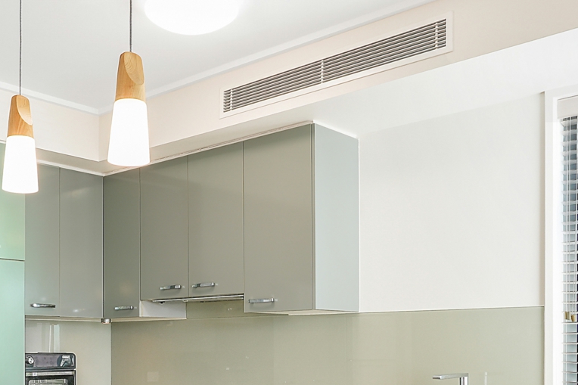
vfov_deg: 28.9
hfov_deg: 43.7
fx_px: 706
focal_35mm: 44
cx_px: 182
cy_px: 370
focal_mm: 21
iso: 200
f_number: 11
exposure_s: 1/8
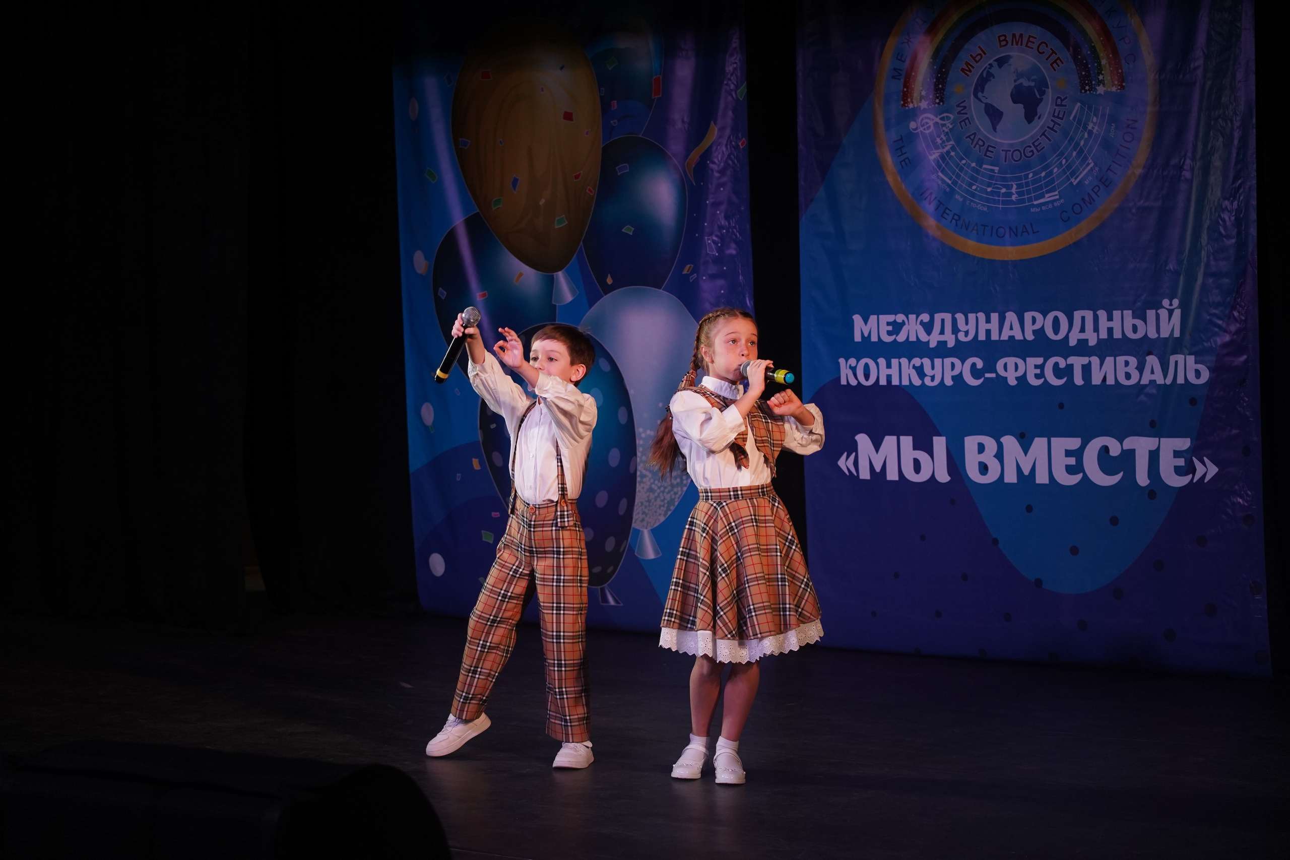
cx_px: 645
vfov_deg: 19.5
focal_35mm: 70
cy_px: 430
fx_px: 2508
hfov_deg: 28.8
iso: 2000
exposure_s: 1/400
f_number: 4.5
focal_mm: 70
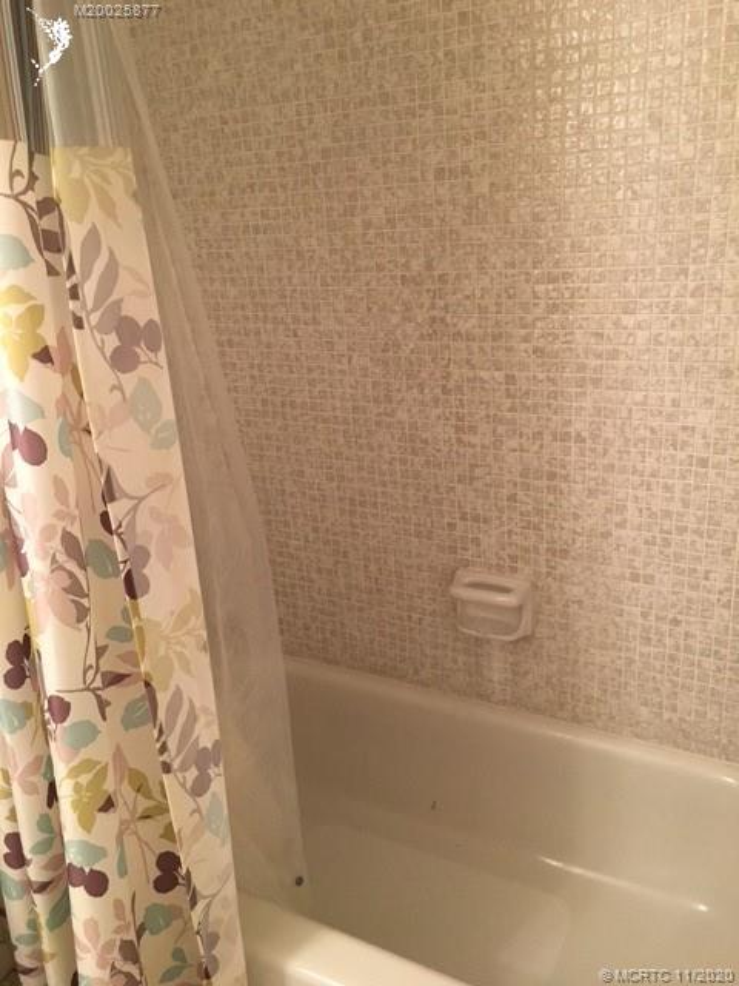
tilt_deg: -20.0
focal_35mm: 29
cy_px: 493
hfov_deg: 48.2
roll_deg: +3.2
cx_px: 370
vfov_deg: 61.7
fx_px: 825
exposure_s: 1/30
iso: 160
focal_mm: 4.15
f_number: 2.2
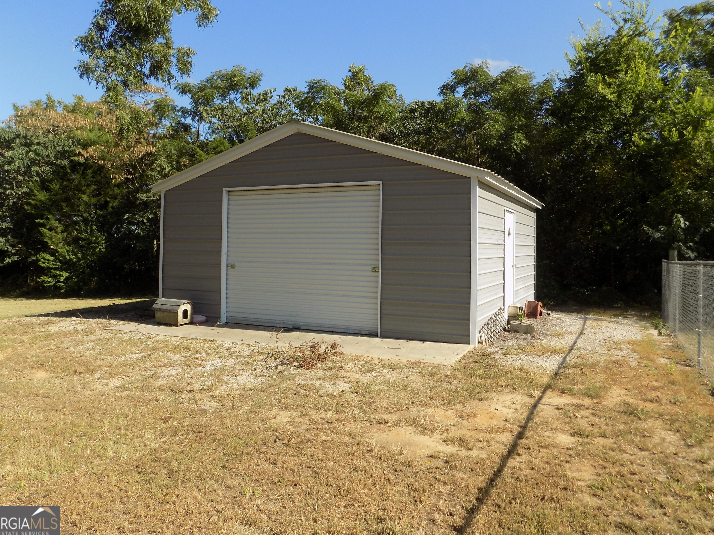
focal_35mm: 26
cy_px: 234
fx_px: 536
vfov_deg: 52.9
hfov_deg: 67.3
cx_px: 373
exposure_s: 1/640
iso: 80
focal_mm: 4
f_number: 3.1
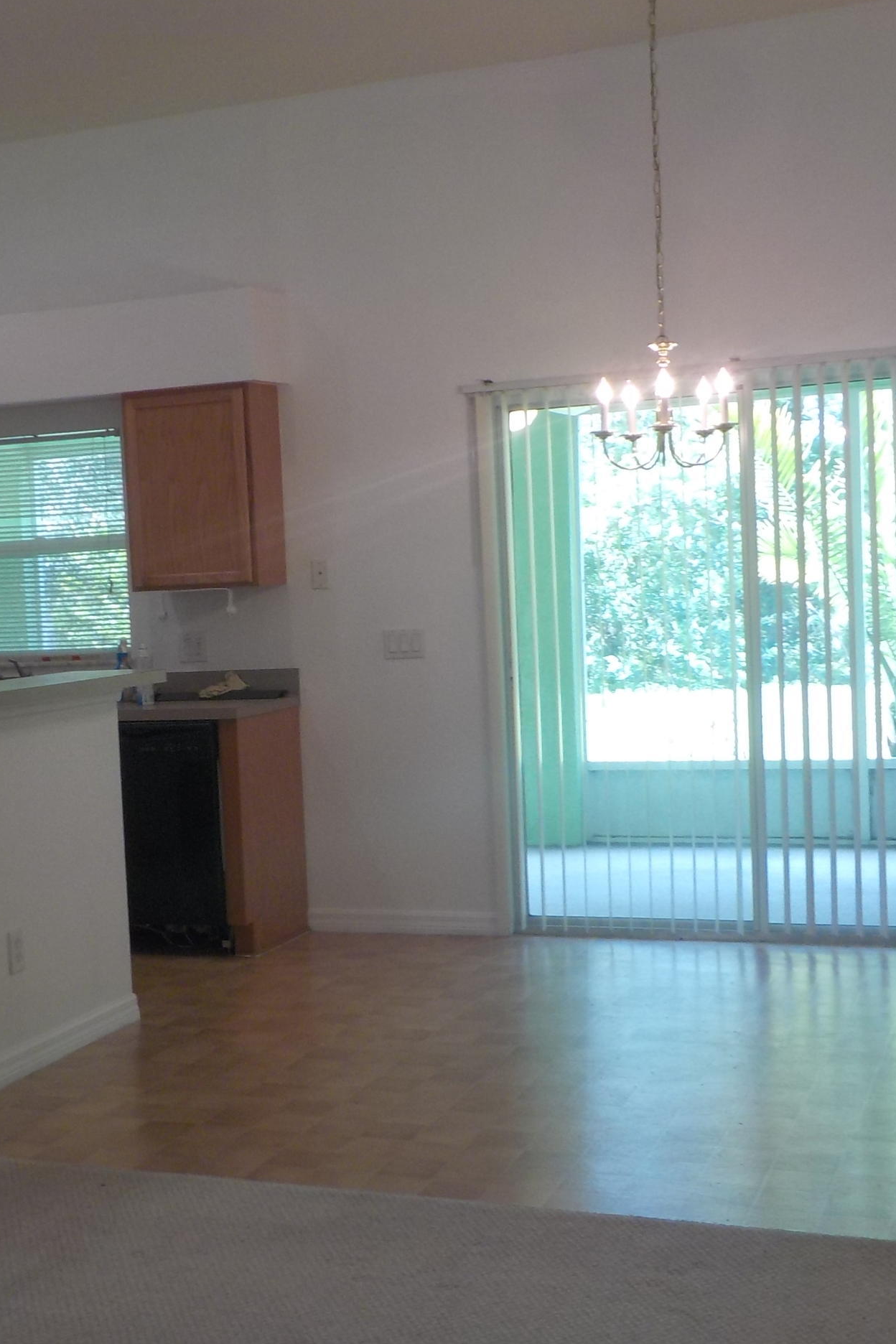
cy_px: 740
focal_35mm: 50
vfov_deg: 39.6
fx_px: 1867
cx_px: 196
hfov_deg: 26.6
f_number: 3.3
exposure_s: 1/30
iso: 125
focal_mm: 4.1
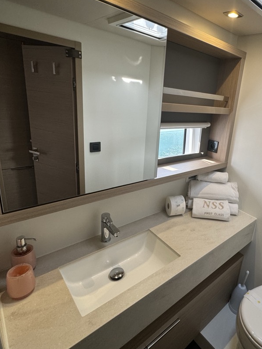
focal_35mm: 21
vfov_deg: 78.9
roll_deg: -6.3
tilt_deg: -15.2
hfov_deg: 60.9
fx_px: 212
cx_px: 187
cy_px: 161
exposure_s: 1/99
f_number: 2.2
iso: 160
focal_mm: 2.22
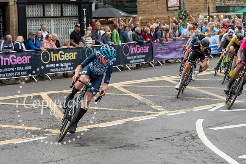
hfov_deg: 22.1
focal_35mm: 92
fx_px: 629
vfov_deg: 14.9
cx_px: 96
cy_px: 74
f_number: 3.5
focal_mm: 74
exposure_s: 1/800
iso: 500
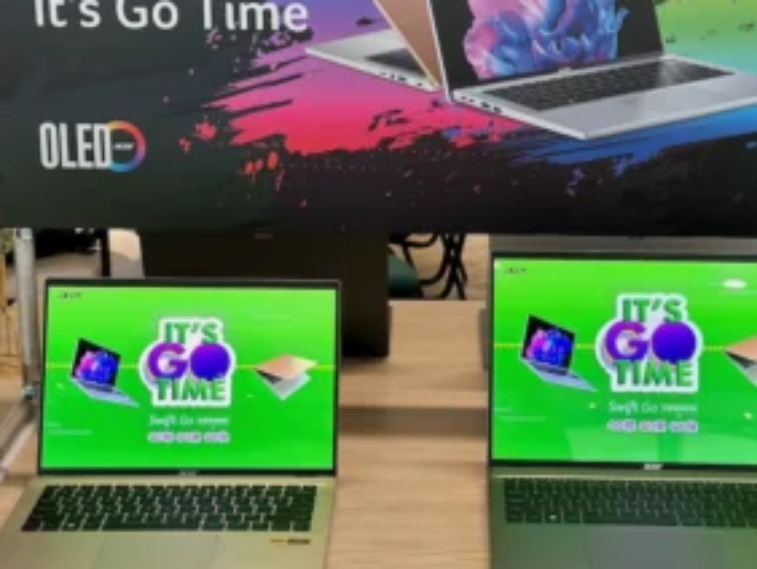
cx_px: 440
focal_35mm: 68
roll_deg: -0.8
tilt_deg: -14.8
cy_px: 242
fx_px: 1488
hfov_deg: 28.5
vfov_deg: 21.6
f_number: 1.78
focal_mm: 6.86
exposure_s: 1/60
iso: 80
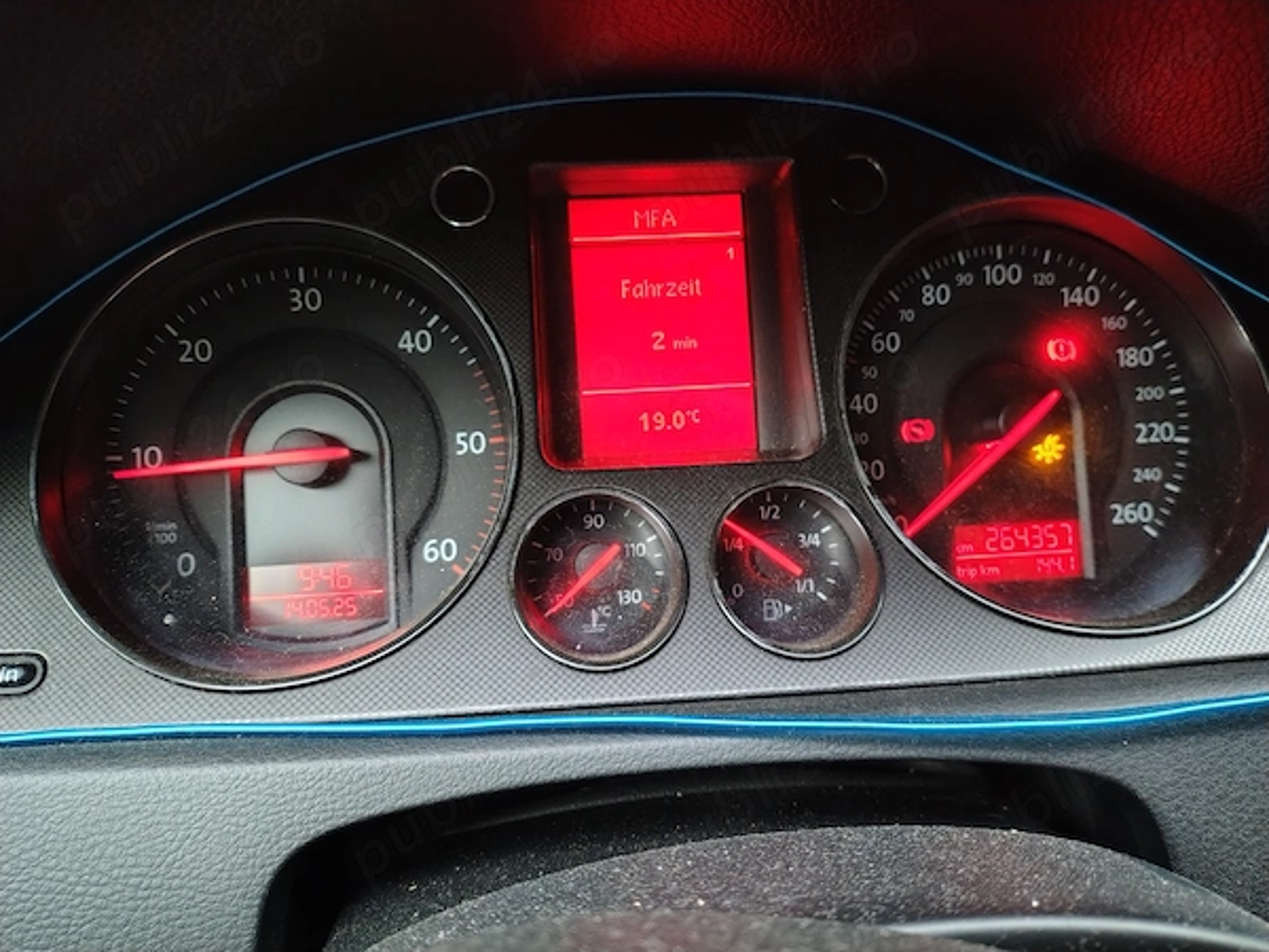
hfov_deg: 69.4
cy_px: 476
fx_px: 916
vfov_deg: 54.9
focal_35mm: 25
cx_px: 634
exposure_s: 1/12.5
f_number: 1.7
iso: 3715
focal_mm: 4.71
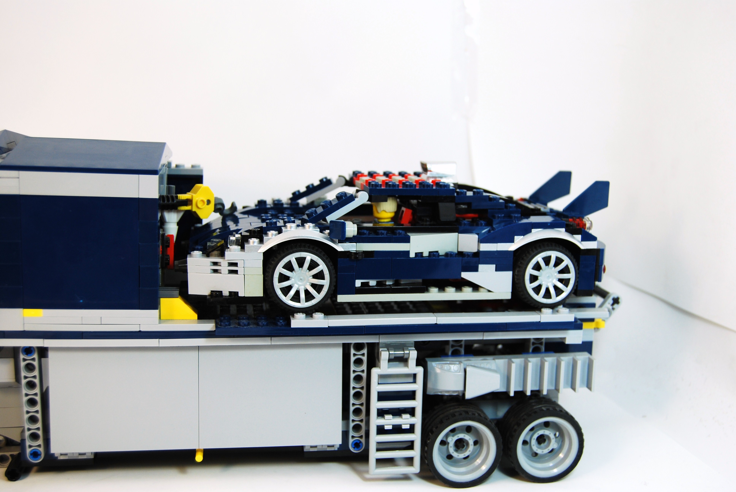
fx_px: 921
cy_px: 246
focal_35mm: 45
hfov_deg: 43.6
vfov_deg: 29.9
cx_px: 368
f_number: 4.5
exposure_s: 1/80
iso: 200
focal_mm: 30
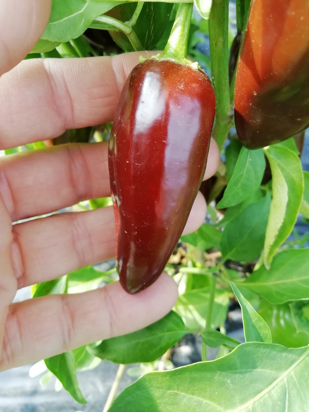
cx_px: 154
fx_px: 309
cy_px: 206
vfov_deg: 67.3
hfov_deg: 53.1
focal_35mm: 26
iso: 50
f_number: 2.2
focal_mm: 3.21
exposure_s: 1/114
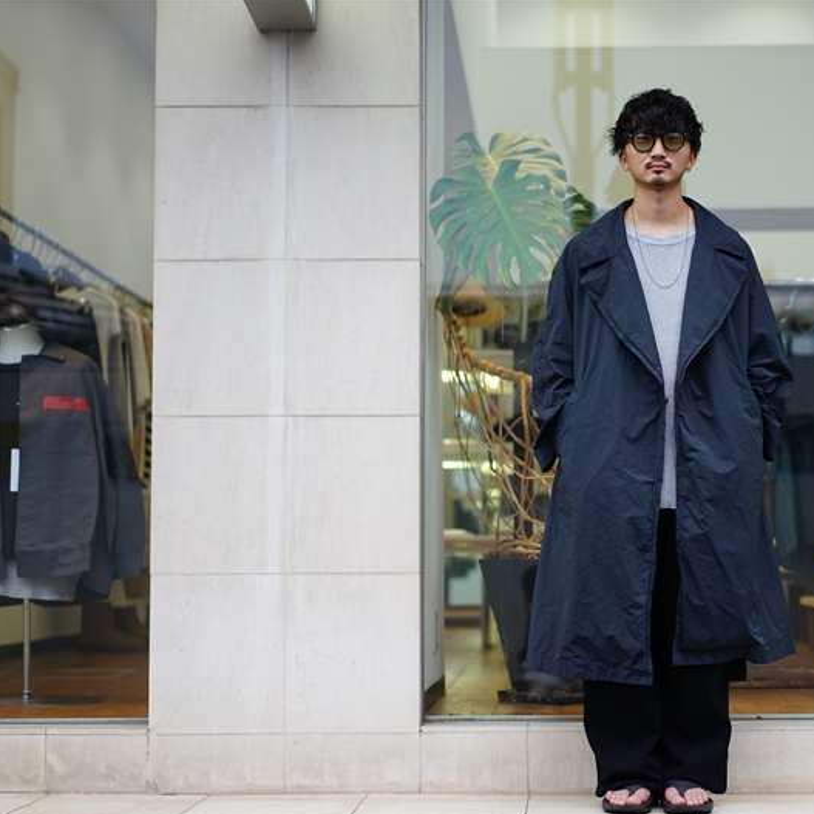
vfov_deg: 24.3
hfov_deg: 24.2
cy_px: 409
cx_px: 565
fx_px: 1889
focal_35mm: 71
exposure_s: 1/160
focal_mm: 55
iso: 100
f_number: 1.8
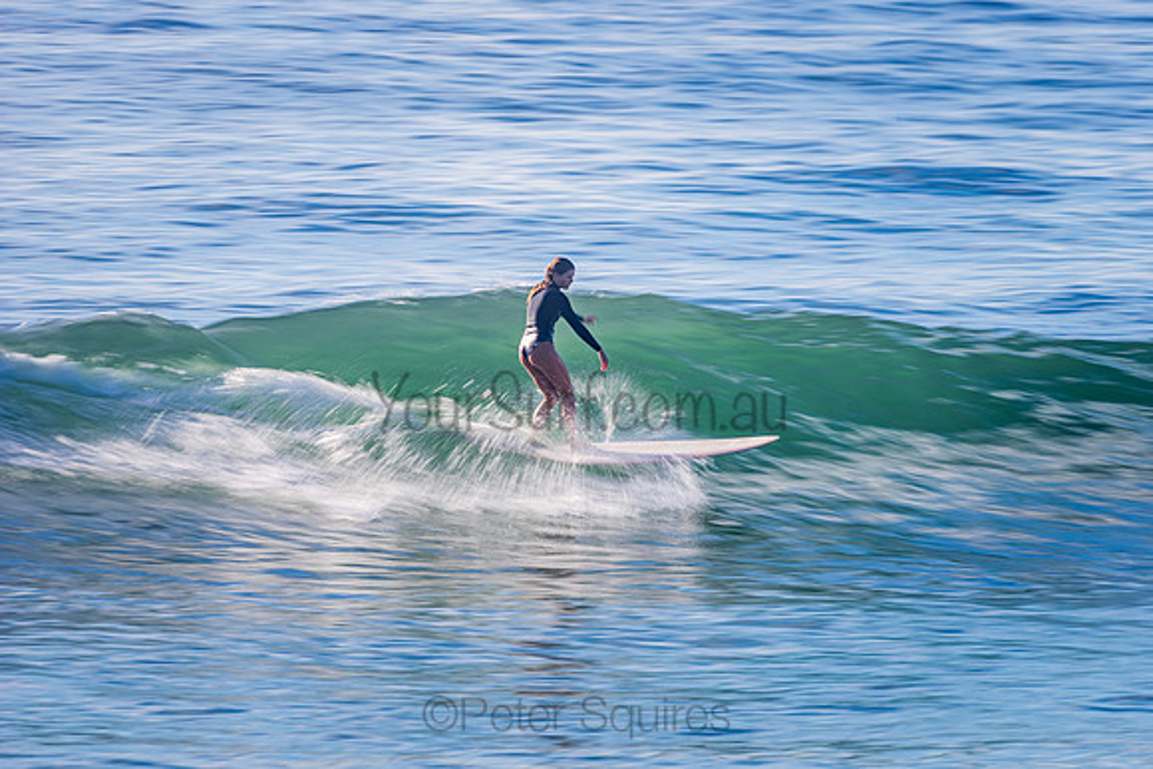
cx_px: 576
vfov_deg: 2.8
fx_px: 16017
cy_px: 384
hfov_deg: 4.1
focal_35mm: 500
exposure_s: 1/20
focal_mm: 500
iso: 31
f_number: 11
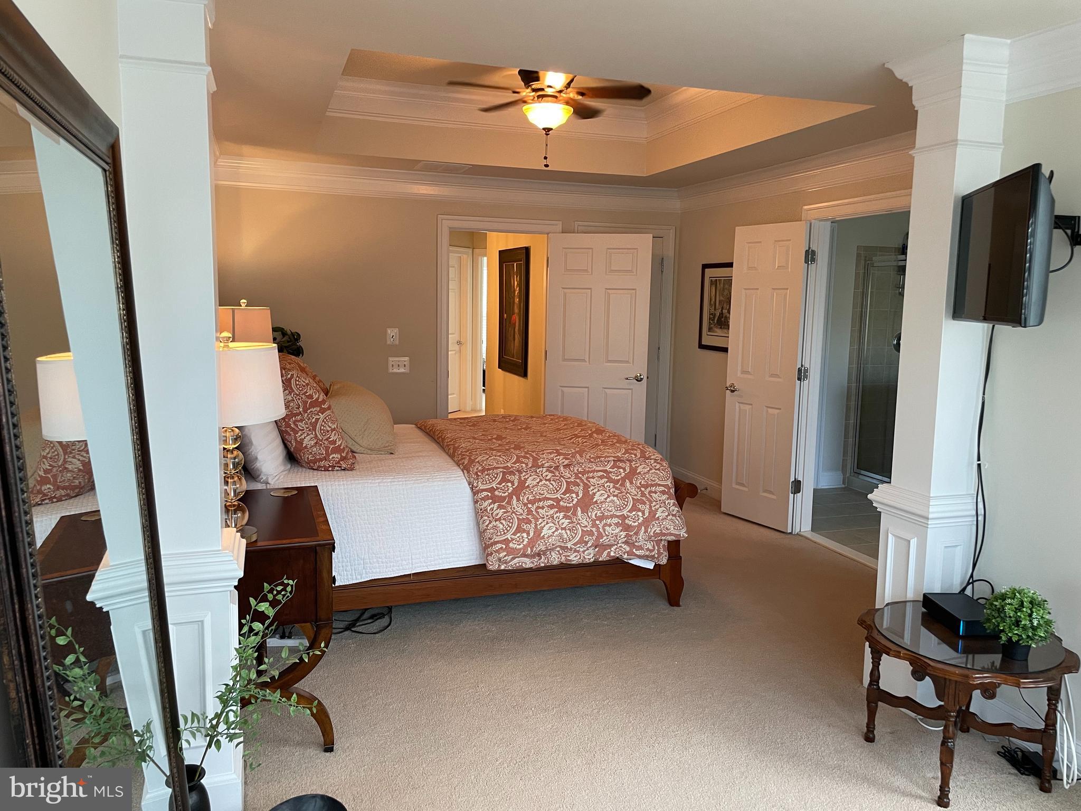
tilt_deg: -6.0
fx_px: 812
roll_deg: -0.5
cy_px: 406
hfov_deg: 67.3
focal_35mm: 26
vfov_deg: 53.1
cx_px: 540
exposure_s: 1/60
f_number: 1.6
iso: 125
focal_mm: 4.2
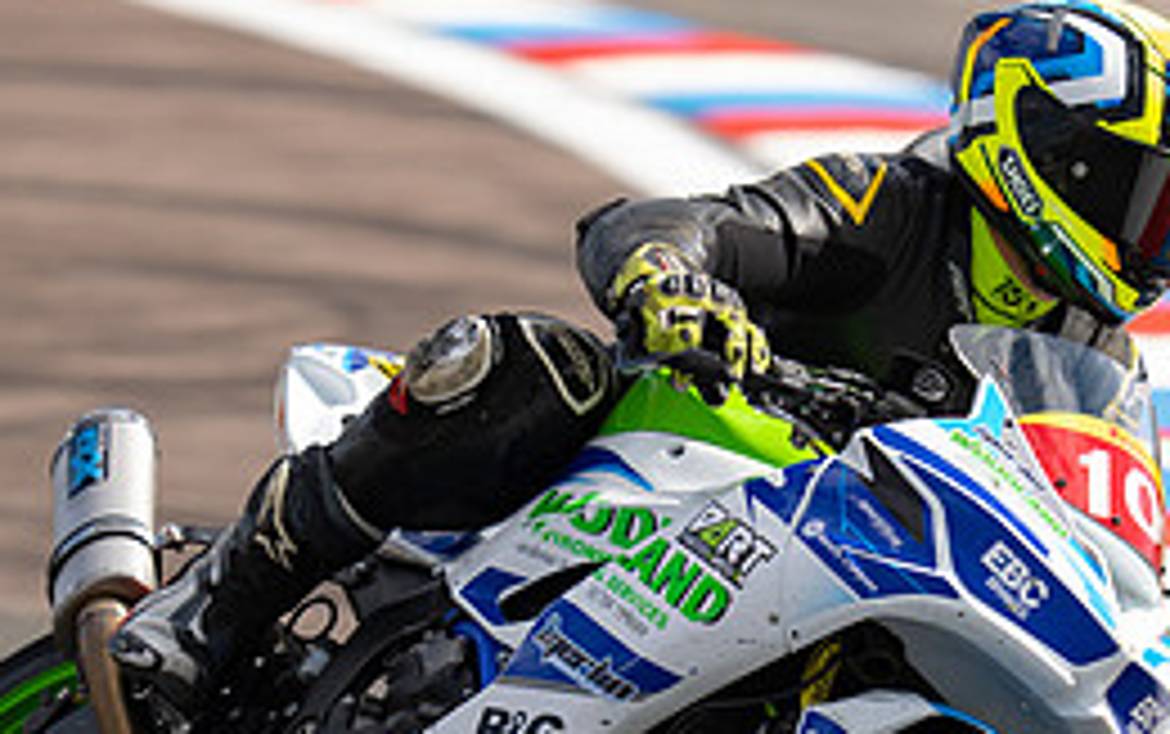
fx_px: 32903
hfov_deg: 2.0
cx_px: 755
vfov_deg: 1.3
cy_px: 719
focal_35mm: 1031
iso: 64
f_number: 4.5
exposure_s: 1/400
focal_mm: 400
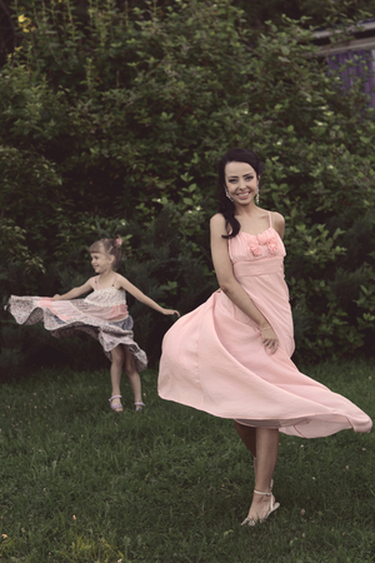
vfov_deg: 27.0
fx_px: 1172
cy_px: 282
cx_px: 188
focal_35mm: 75
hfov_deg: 18.2
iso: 320
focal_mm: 50
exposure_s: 1/1000
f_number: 2.5
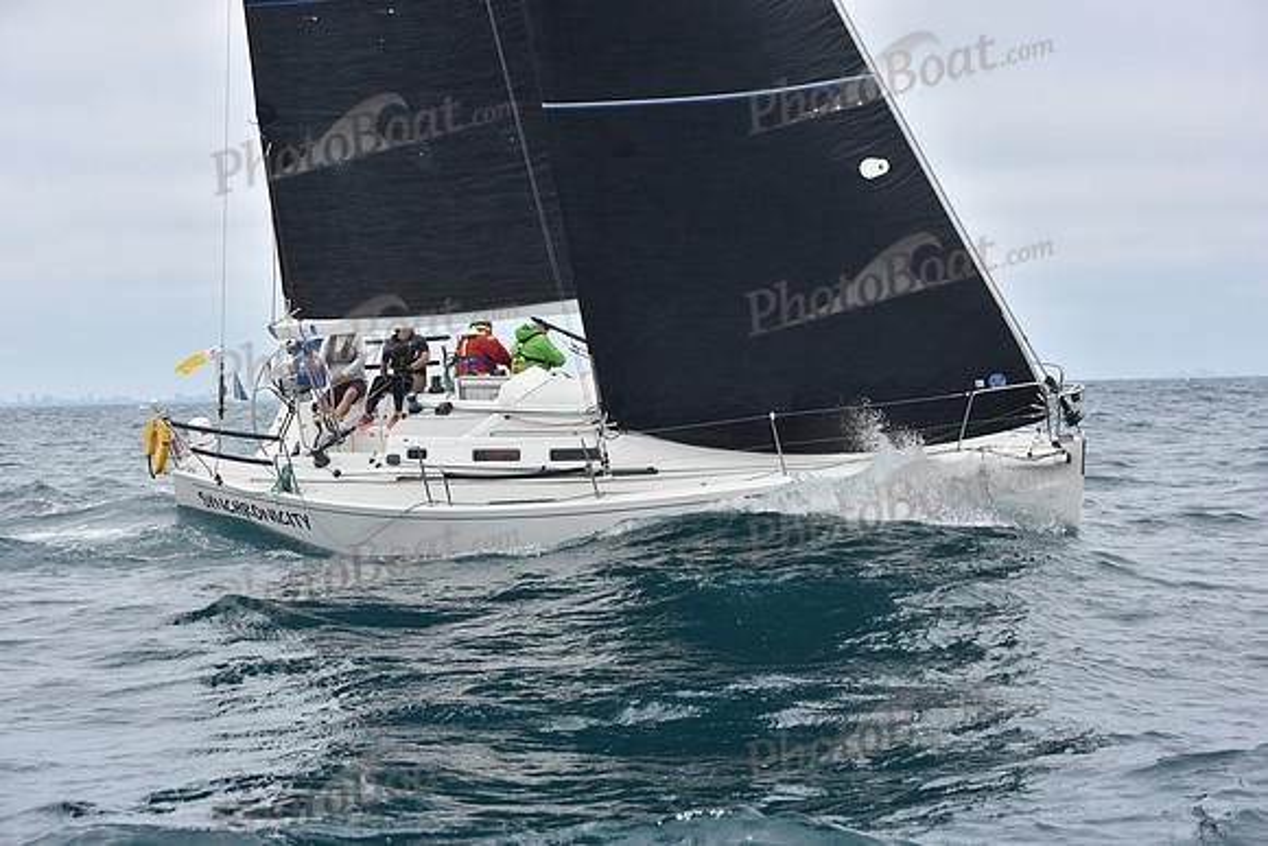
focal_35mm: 70
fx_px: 2466
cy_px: 423
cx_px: 634
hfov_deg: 28.8
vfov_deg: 19.5
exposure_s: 1/800
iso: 250
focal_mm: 70
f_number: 8
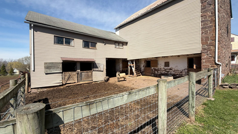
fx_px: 101
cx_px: 116
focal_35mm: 16
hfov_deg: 99.3
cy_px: 67
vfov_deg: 67.1
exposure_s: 1/770
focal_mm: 2.22
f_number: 2.2
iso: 25
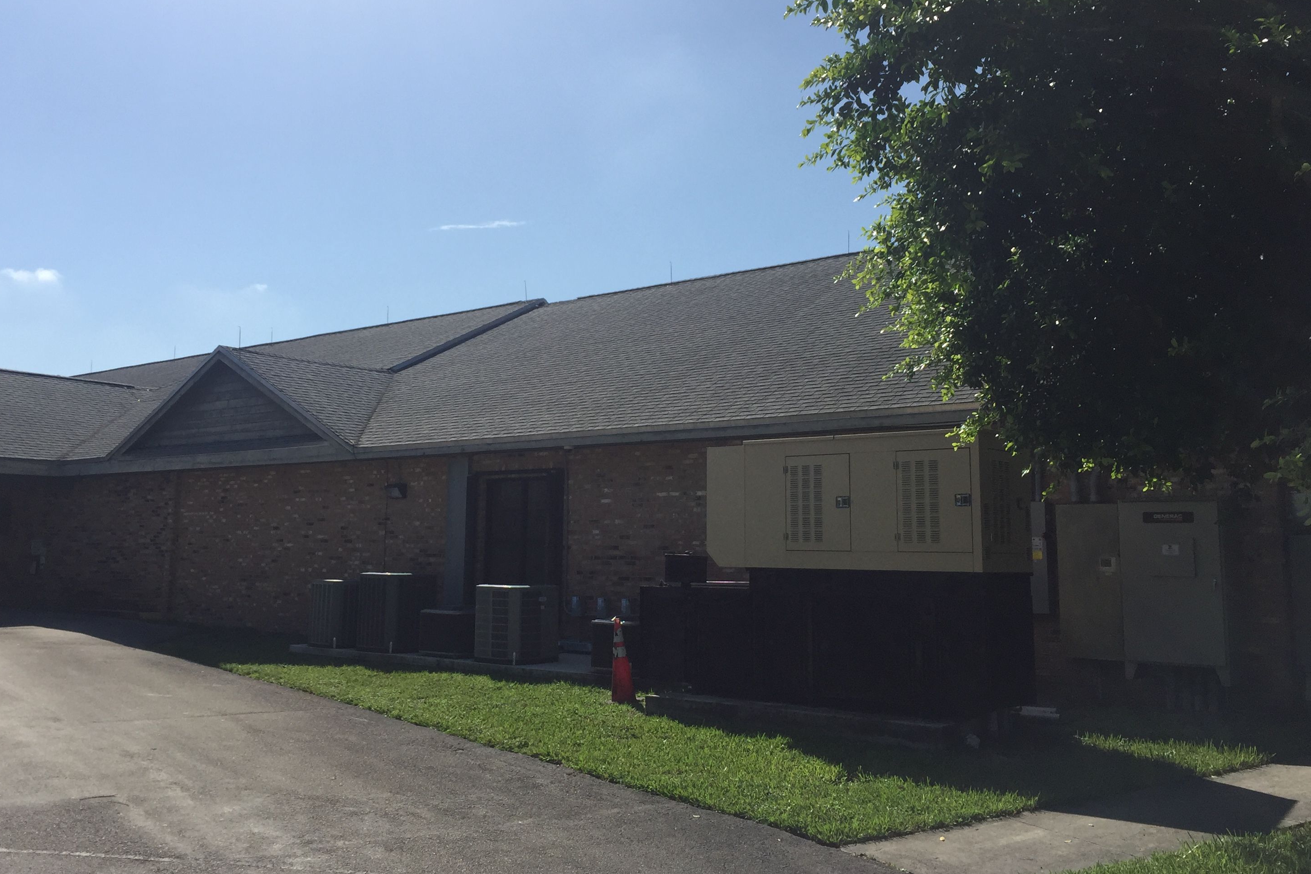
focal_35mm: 34
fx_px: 1238
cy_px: 406
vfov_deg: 38.9
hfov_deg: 55.7
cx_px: 596
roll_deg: -0.1
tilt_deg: +8.1
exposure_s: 1/3300
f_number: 2.2
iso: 32
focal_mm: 4.15
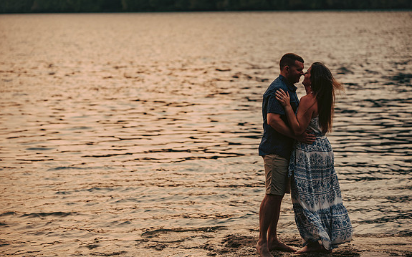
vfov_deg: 12.1
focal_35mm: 108
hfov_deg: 19.3
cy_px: 128
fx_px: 1212
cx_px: 205
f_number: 2.8
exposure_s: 1/640
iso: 250
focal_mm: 105
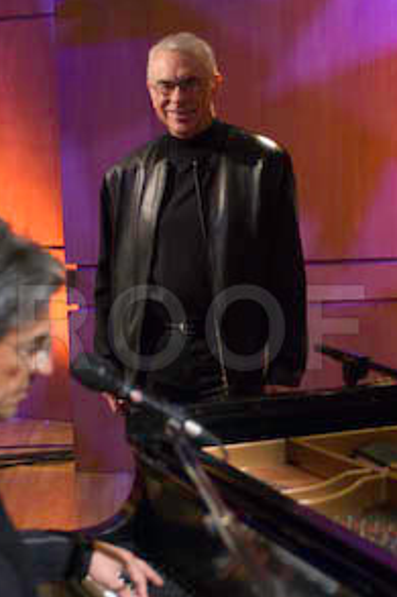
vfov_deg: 23.6
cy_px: 352
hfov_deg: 15.8
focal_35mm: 86
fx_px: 1424
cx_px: 140
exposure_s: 1/60
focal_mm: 42
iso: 800
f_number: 2.8
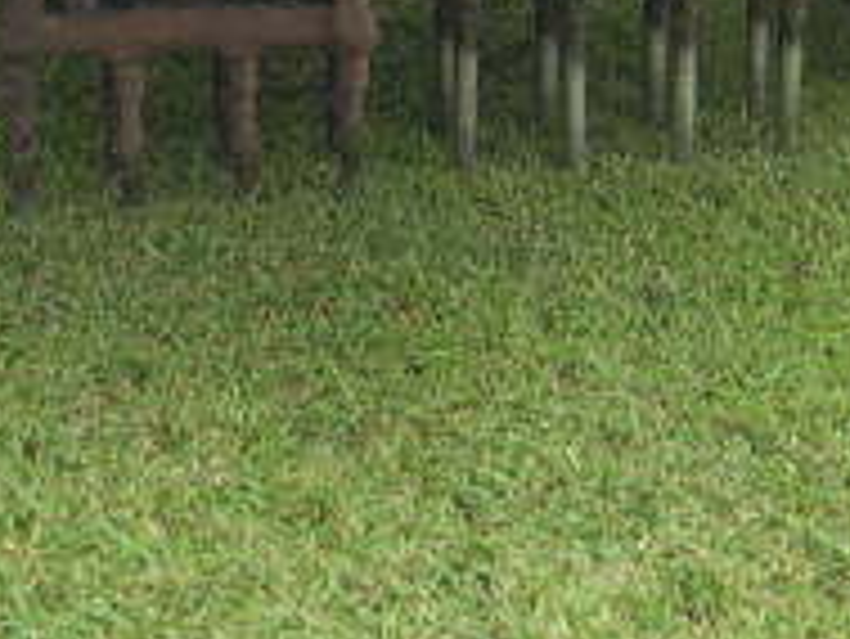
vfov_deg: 14.1
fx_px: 2531
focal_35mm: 103
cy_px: -63
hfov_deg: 18.9
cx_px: 189
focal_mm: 8
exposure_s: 1/84.1
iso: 100
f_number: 2.8
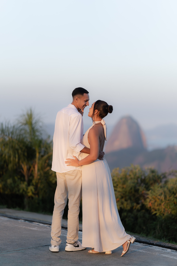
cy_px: 133
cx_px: 88
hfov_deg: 16.1
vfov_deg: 23.9
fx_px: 627
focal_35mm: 85
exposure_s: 1/1600
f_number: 1.6
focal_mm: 85
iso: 100
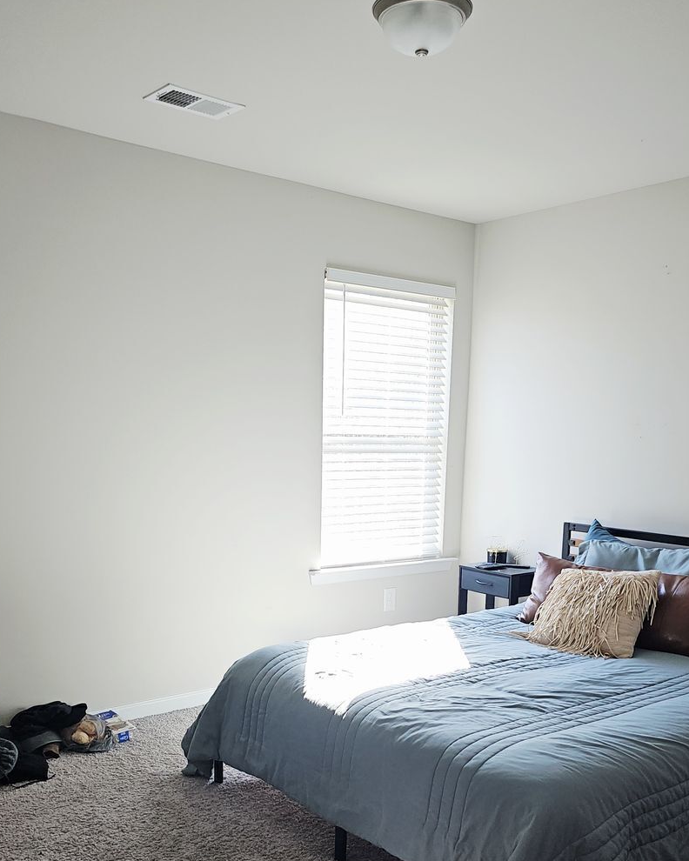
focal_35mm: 34
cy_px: 602
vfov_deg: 51.4
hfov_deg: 43.3
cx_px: 365
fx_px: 867
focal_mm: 6.3
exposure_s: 1/60
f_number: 1.7
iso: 32
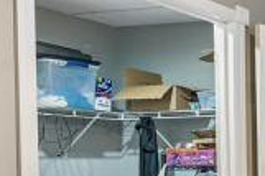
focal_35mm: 70
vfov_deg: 18.9
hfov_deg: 18.7
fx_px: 515
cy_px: 173
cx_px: 527
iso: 400
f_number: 8
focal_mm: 15
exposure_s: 1/2.5
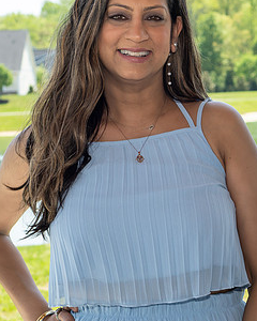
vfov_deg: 14.6
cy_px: 141
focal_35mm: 132
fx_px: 1255
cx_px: 172
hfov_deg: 11.7
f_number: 5
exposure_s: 1/250
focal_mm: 38
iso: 100
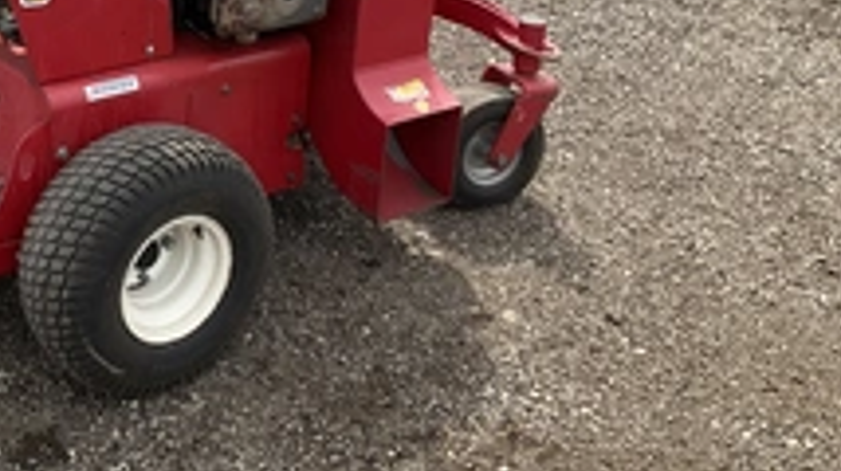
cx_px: 138
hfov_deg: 34.1
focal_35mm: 59
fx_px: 1315
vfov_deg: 19.5
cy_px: -39
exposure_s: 1/728
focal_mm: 3
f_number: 1.8
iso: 25
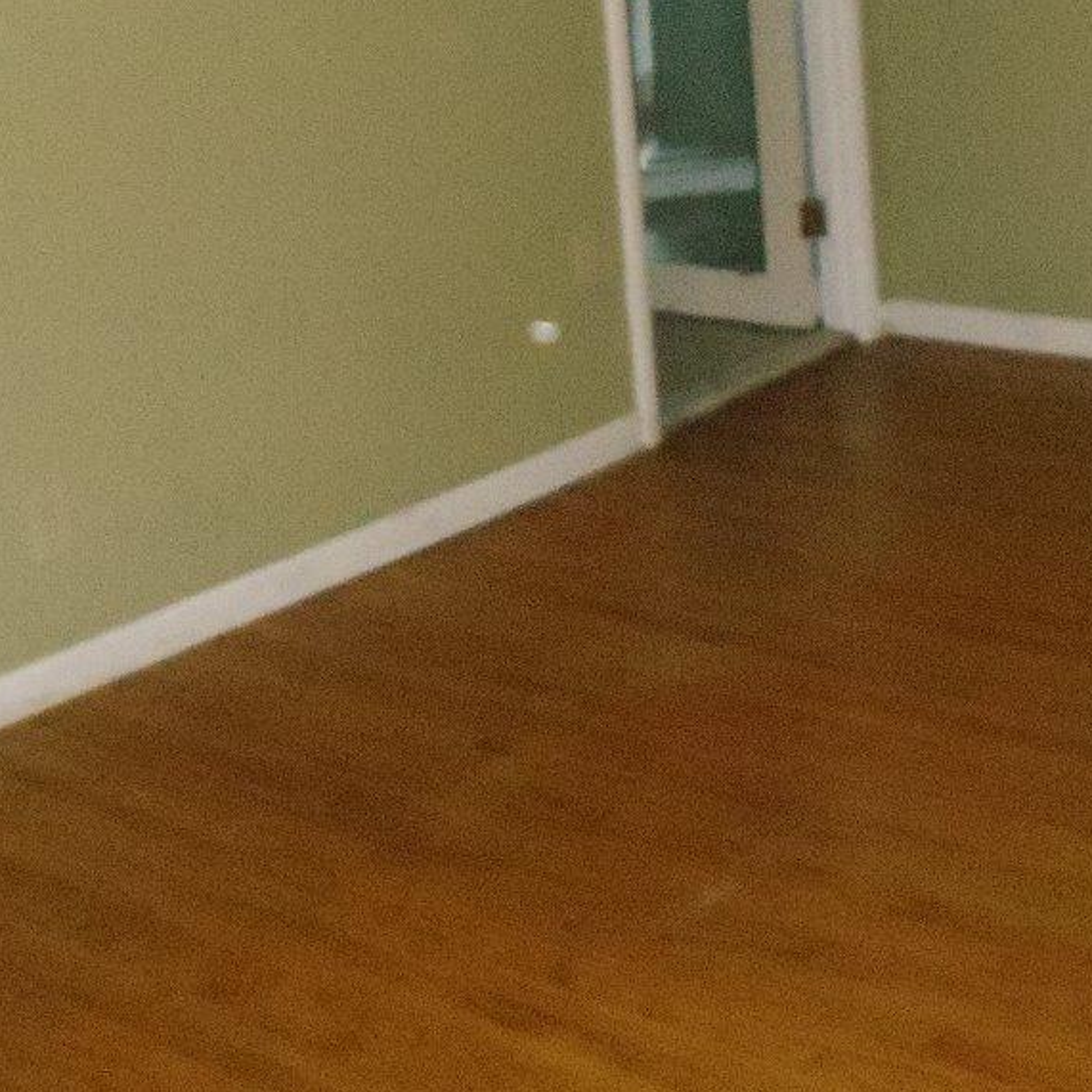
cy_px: 187
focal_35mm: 98
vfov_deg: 17.6
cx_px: 595
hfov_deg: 17.7
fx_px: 3498
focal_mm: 6
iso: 1600
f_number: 7.1
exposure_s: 1/30
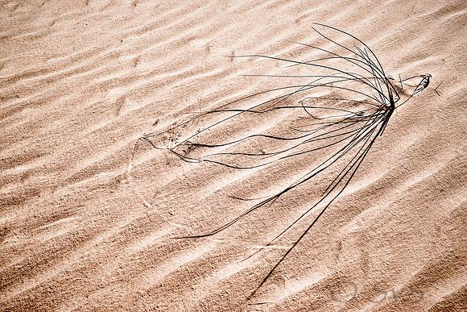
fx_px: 895
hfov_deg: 29.2
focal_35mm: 69
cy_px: 156
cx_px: 234
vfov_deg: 19.7
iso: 200
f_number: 16
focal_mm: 46
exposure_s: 1/750
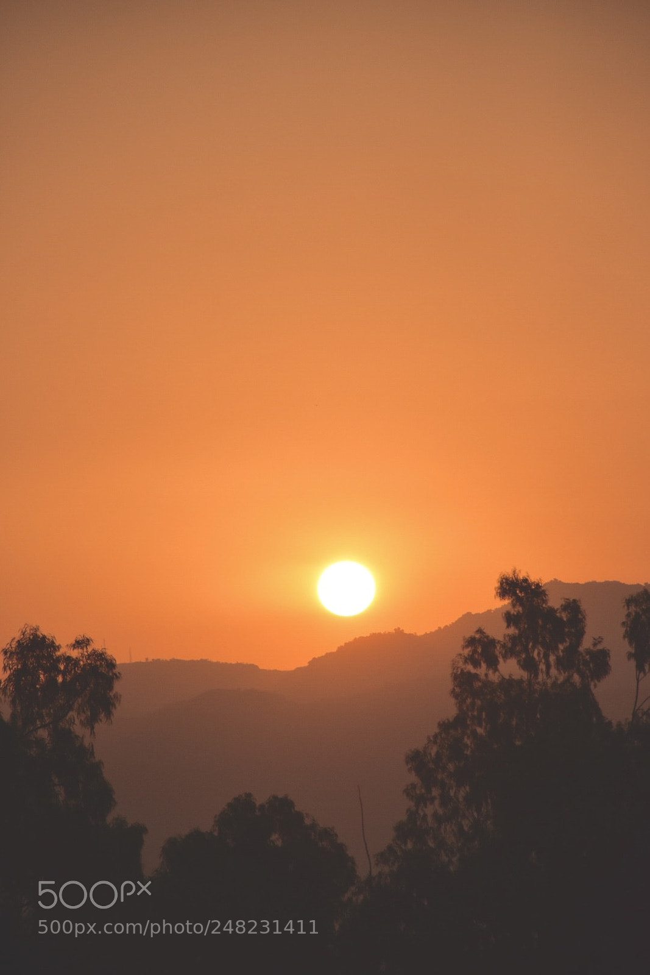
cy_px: 488
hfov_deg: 6.5
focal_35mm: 210
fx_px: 5686
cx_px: 325
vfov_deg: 9.8
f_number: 5.6
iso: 800
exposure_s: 1/8000
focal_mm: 140
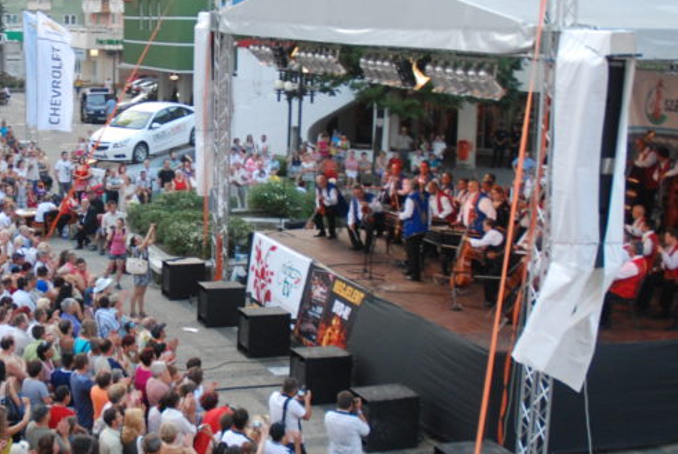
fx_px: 1245
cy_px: 204
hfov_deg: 29.8
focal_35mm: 66
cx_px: 137
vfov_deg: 20.7
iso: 400
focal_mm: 18
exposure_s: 1/80
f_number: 4.5
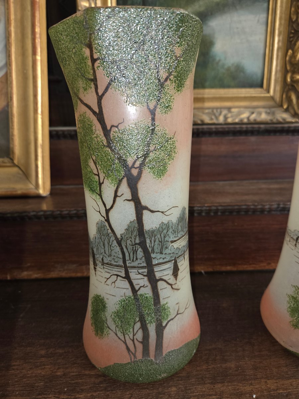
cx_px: 150
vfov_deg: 73.9
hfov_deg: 58.9
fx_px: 265
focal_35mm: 23
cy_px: 200
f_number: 1.8
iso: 1000
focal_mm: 5.4
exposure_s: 1/25
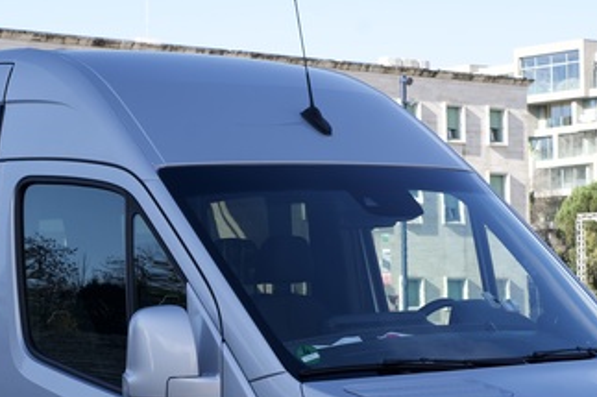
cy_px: 387
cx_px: 122
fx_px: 2055
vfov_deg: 11.0
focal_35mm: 124
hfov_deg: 16.4
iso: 100
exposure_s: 1/100
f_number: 7.1
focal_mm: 50
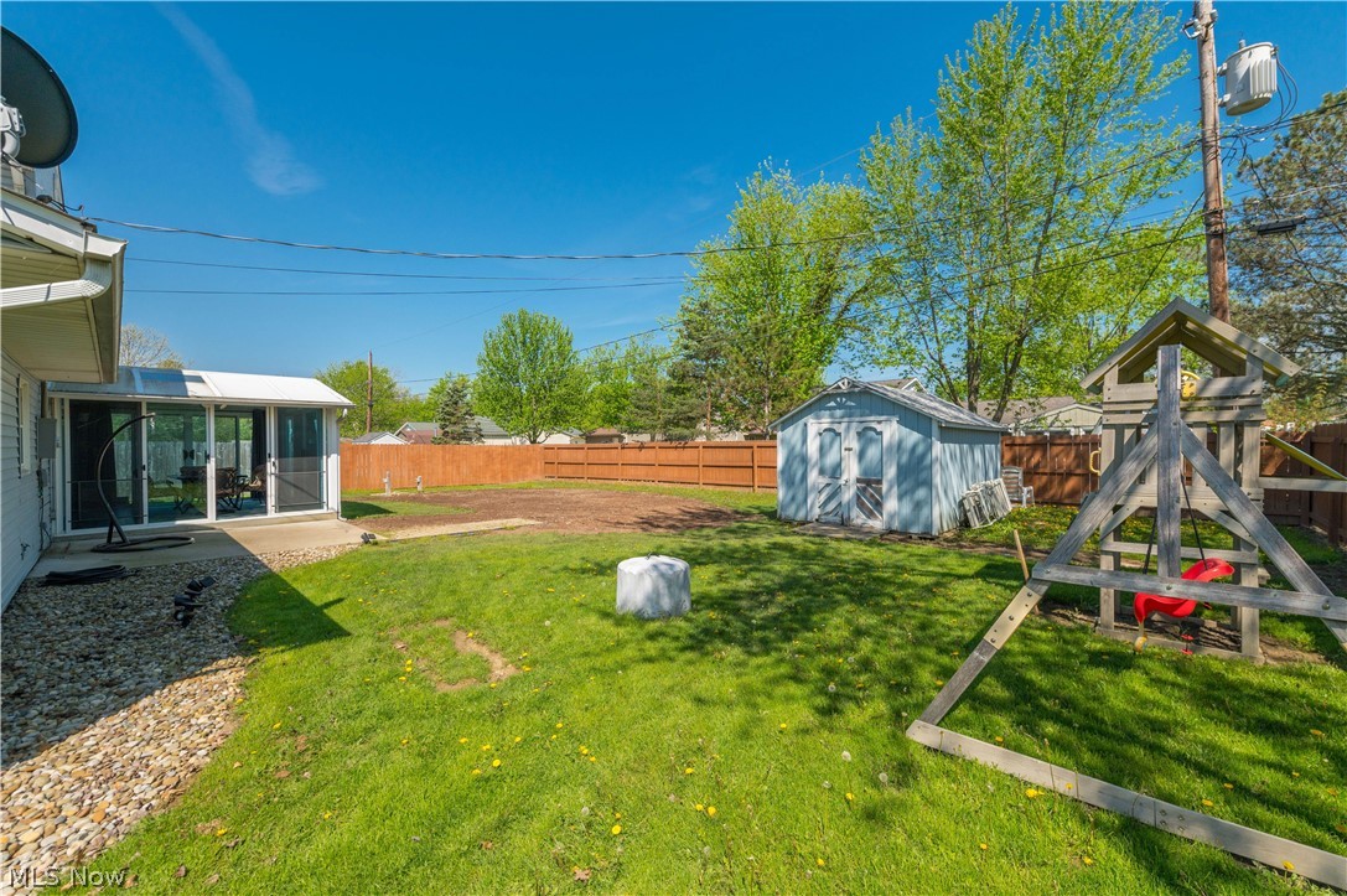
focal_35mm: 14
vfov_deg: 81.1
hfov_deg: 104.3
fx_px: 523
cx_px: 674
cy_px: 448
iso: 200
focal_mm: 14
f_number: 9
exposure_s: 1/1250
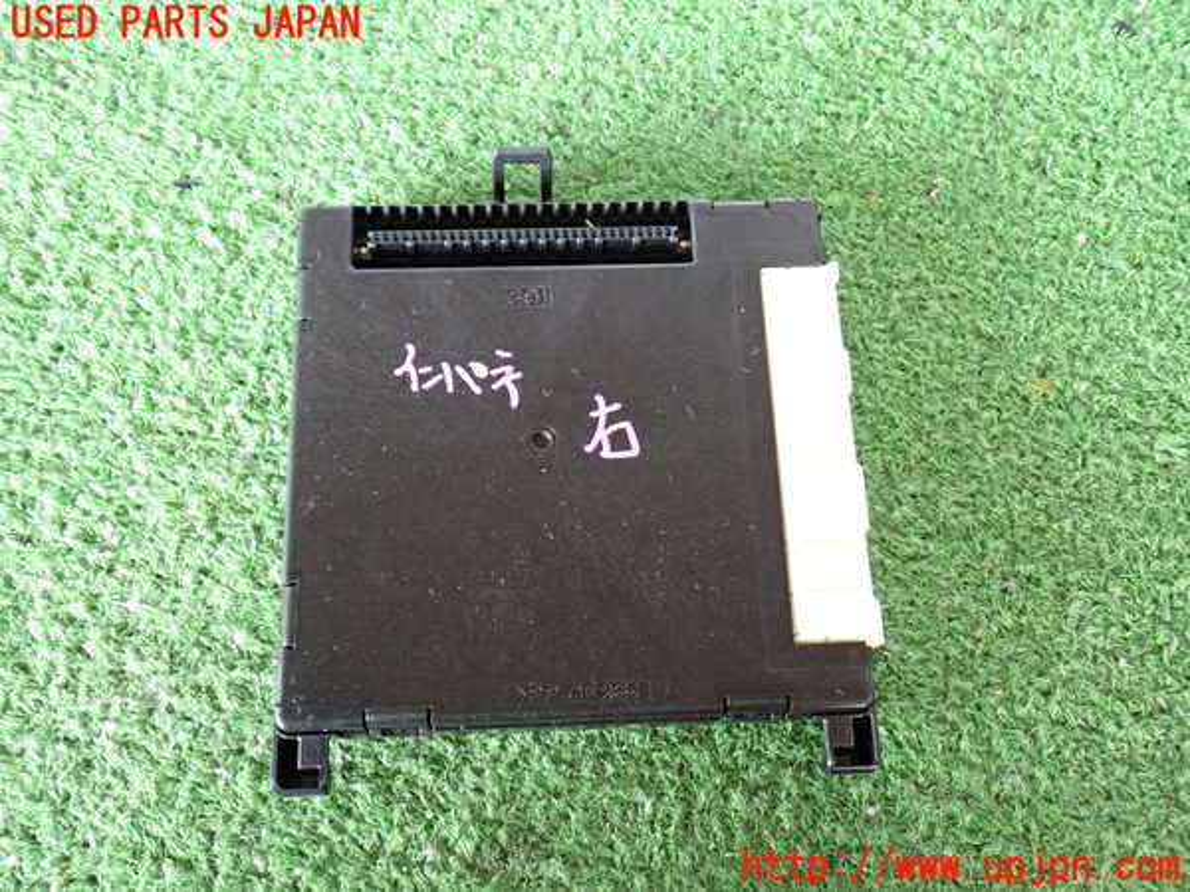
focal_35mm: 32
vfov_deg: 44.2
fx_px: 1100
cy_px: 446
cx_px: 595
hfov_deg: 56.8
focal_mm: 5.79
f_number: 2.4
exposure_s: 1/30
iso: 500
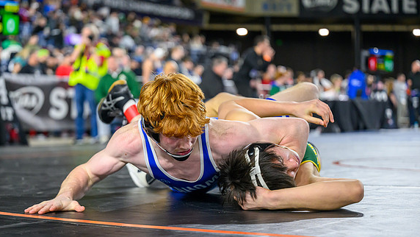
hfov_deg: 25.3
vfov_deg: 14.4
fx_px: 936
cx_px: 186
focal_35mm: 84
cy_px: 129
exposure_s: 1/1000
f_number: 2.8
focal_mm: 70
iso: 2500
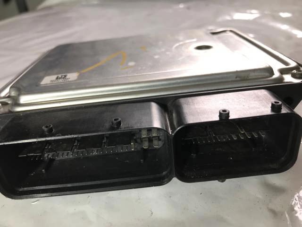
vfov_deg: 49.7
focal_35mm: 28
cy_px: 114
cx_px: 151
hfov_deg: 63.4
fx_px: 244
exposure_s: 1/105
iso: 20
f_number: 1.8
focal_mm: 3.99
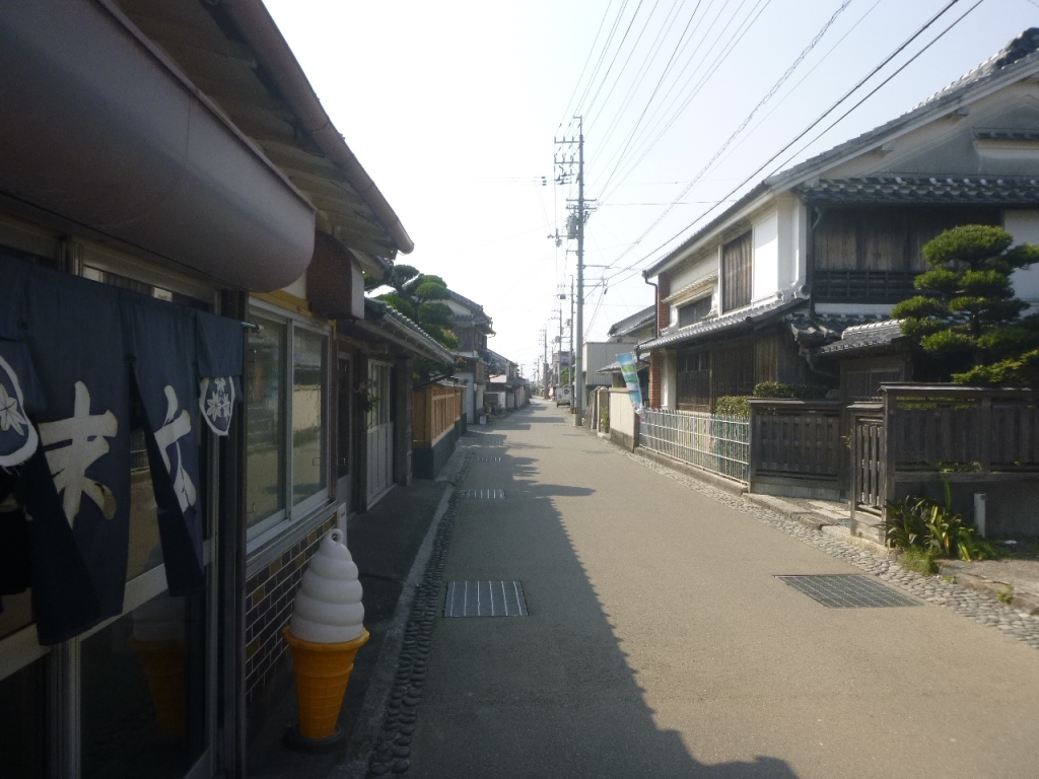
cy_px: 390
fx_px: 750
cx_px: 520
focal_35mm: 25
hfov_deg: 69.4
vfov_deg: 54.9
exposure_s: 1/500
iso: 100
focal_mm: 4.5
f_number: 3.9
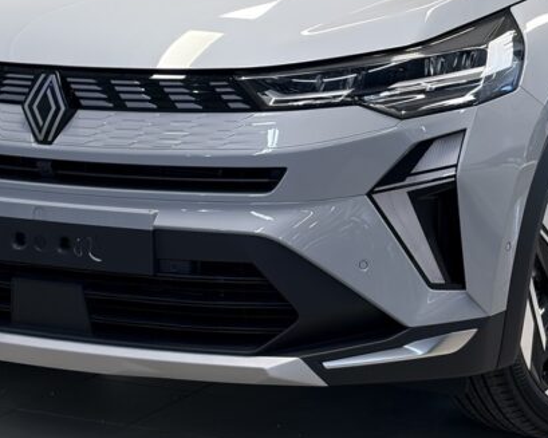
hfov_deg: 15.1
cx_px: 385
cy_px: 87
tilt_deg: -8.9
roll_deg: +0.5
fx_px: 2059
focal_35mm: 127
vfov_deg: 12.1
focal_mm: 5.96
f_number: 1.6
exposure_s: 1/50
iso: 40
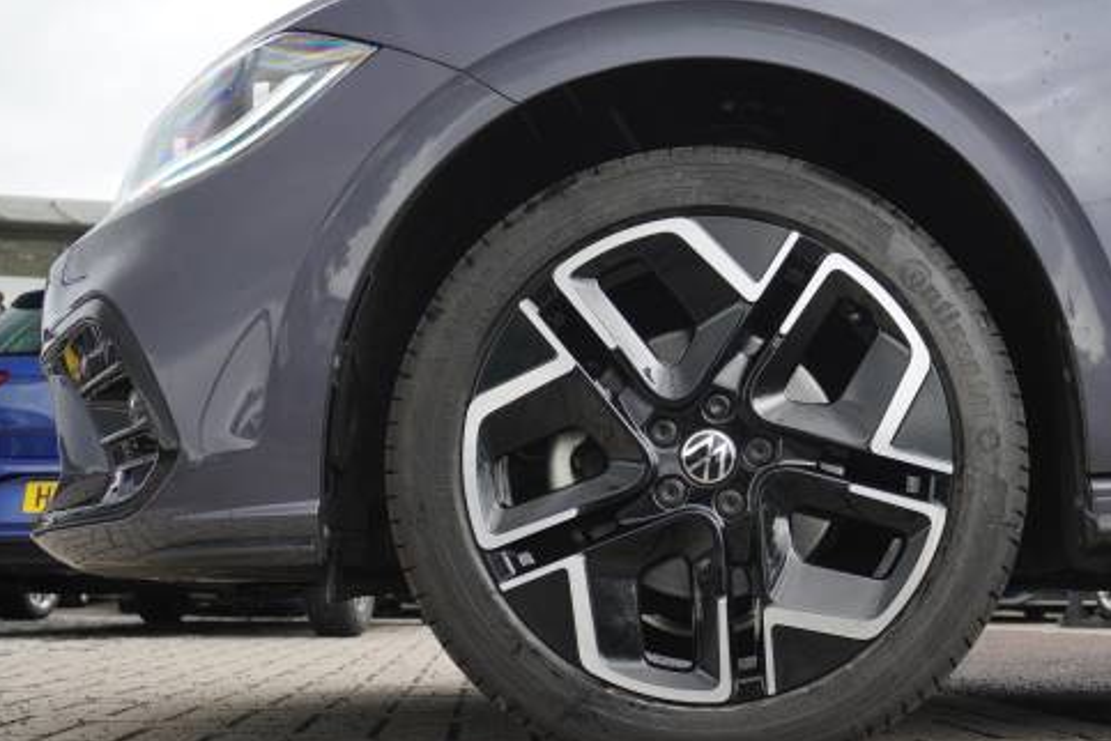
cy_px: 412
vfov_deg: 25.2
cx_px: 711
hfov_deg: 36.8
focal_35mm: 54
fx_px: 1656
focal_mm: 27
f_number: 5.6
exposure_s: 1/160
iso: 400
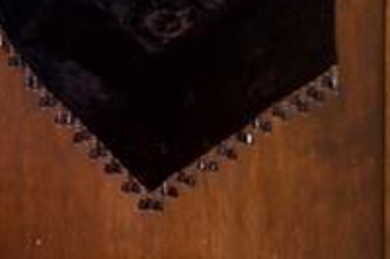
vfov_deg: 9.7
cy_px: -412
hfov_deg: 9.8
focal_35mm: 120
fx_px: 1299
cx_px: -944
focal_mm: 15
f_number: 8
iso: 400
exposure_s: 1/4
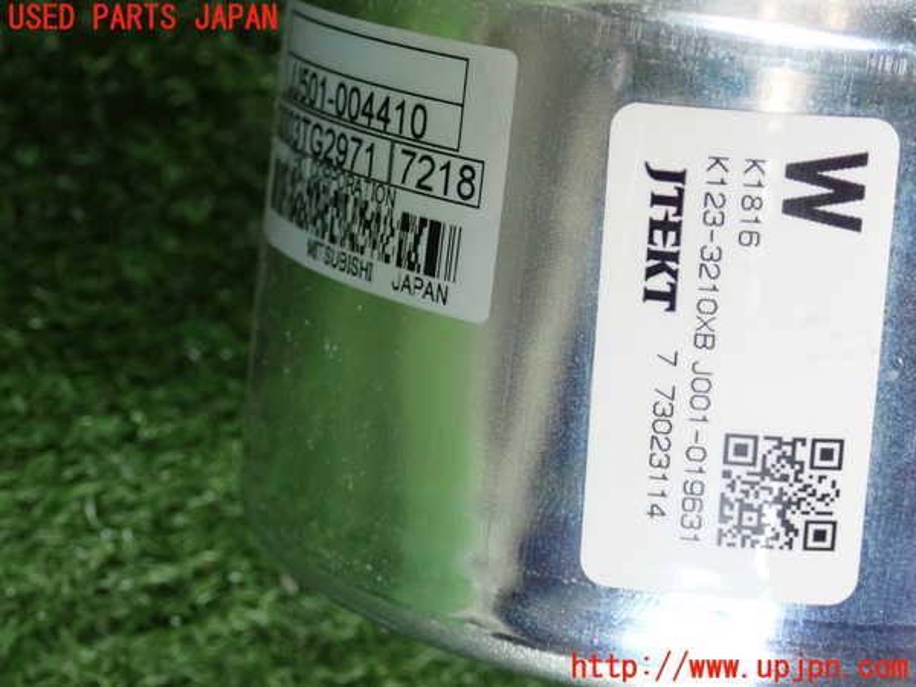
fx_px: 2329
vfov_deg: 16.8
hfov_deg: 22.3
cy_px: 344
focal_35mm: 88
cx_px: 458
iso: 800
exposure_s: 1/80
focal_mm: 15.66
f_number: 4.5
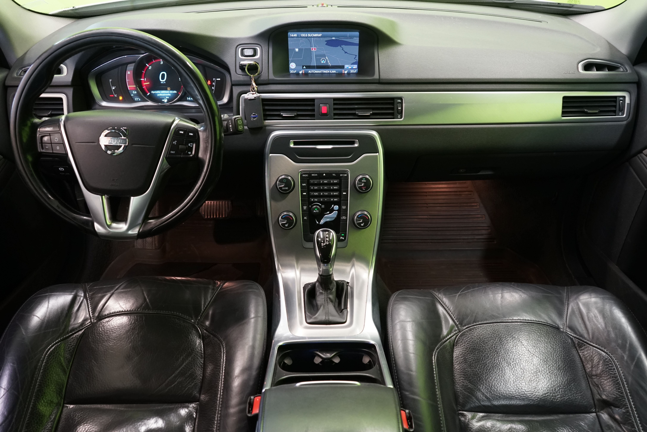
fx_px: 521
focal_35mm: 29
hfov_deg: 63.7
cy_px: 216
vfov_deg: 45.0
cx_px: 324
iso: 1600
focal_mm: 29
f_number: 5
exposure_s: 1/20
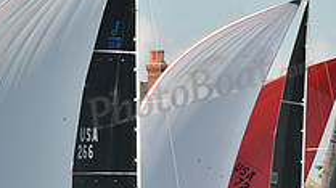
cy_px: 298
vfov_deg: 1.2
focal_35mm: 990
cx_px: 399
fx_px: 8810
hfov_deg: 2.2
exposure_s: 1/1000
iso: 250
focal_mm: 340
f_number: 7.1
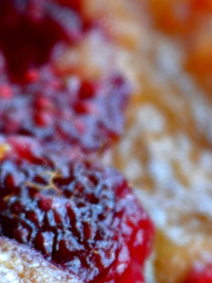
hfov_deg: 3.3
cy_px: 262
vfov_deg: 4.4
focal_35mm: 448
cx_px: -149
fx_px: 3656
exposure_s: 1/10
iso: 100
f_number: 5.6
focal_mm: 55
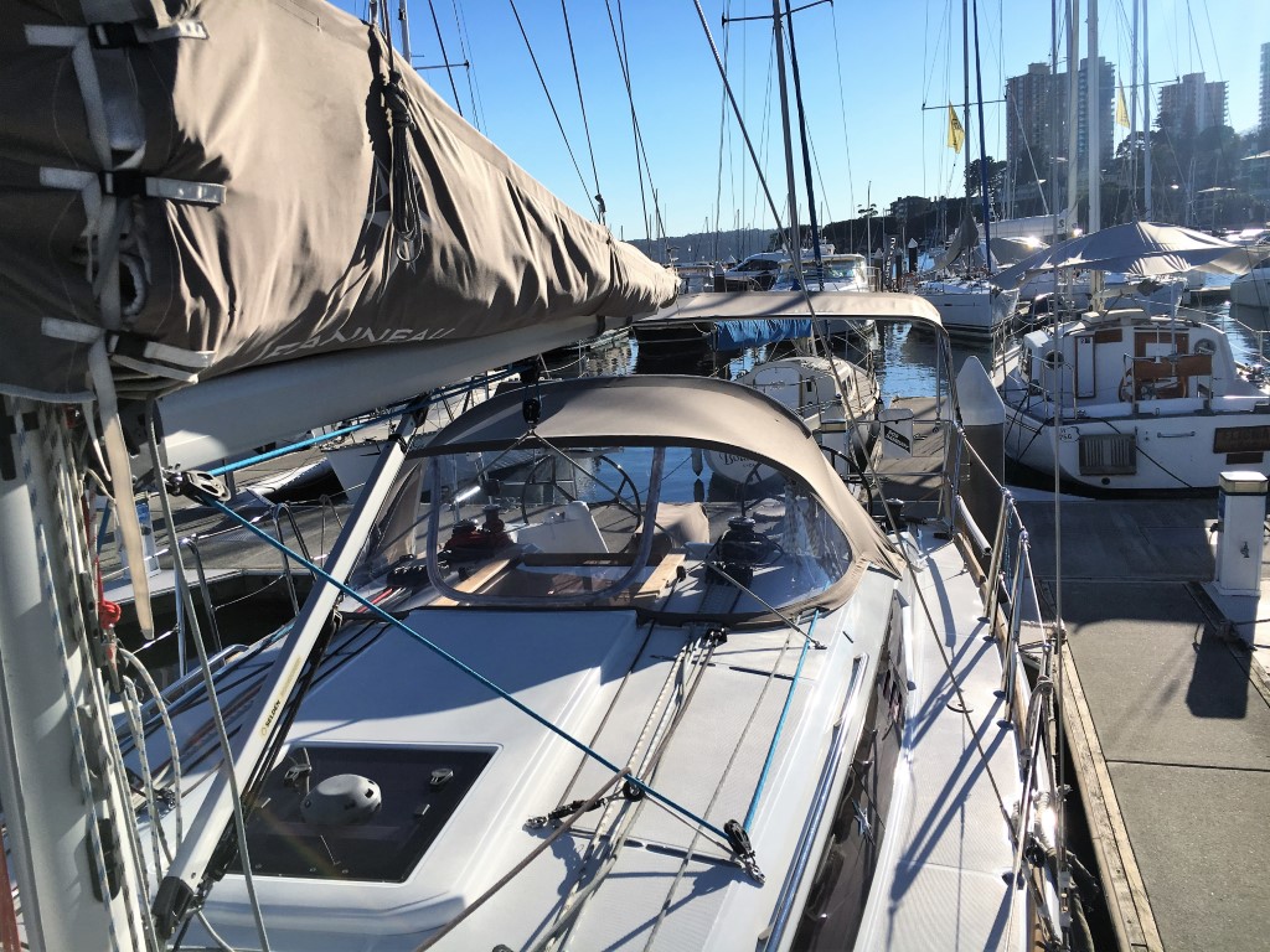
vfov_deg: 48.2
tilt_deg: -9.9
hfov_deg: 61.7
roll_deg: +4.8
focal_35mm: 29
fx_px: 1064
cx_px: 635
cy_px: 476
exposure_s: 1/2331
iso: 25
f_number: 2.2
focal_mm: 4.15
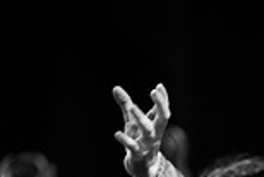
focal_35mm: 755
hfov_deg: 2.7
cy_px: 329
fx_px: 5542
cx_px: 339
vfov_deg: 1.8
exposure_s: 1/200
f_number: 2.8
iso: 6400
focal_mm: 200
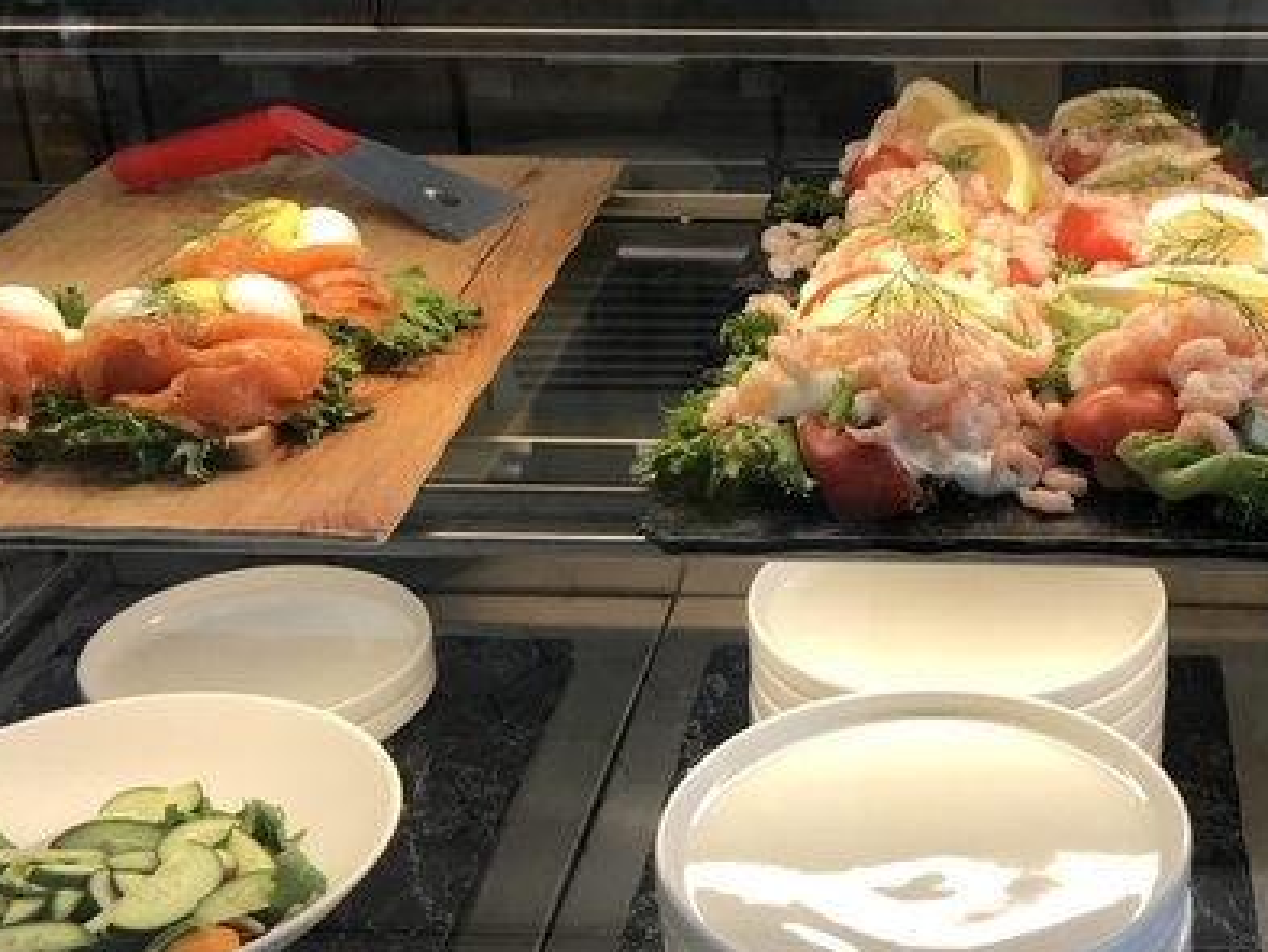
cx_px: 942
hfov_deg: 33.1
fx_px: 2089
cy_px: 474
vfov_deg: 25.7
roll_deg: +0.8
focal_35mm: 57
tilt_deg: -23.9
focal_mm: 3.99
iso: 40
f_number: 1.8
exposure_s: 1/100
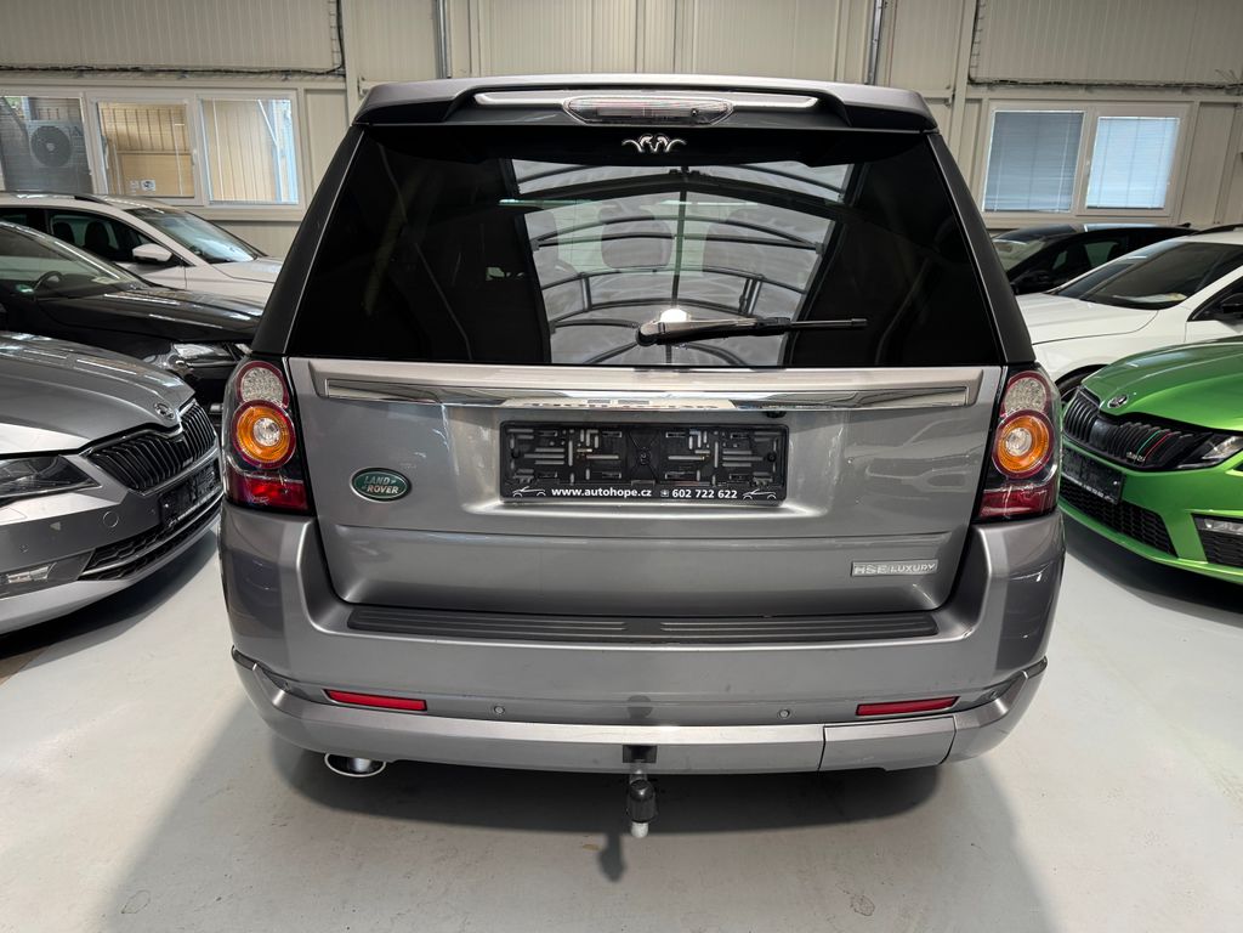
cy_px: 466
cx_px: 622
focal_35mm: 24
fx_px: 862
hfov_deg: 71.6
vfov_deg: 56.8
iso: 200
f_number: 1.78
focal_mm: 6.76
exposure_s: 1/50
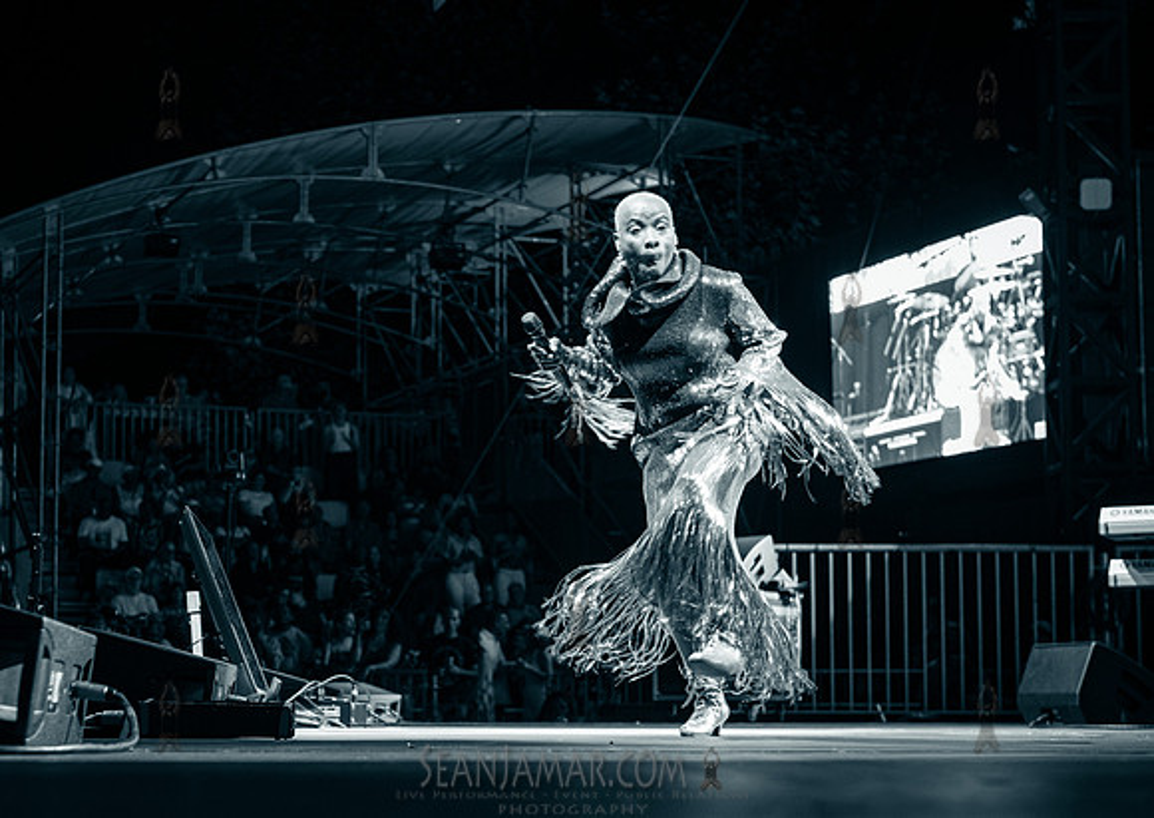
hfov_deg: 26.1
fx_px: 2473
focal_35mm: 76
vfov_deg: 18.8
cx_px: 387
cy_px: 498
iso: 4000
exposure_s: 1/250
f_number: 4.5
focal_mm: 58
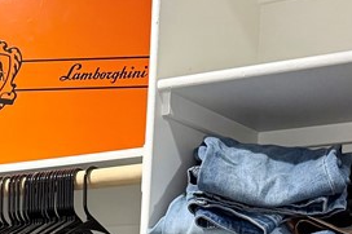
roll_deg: -2.2
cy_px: 387
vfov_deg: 13.4
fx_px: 919
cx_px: 17
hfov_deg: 21.1
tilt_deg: -2.2
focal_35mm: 94
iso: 200
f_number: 1.78
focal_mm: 6.76
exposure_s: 1/60
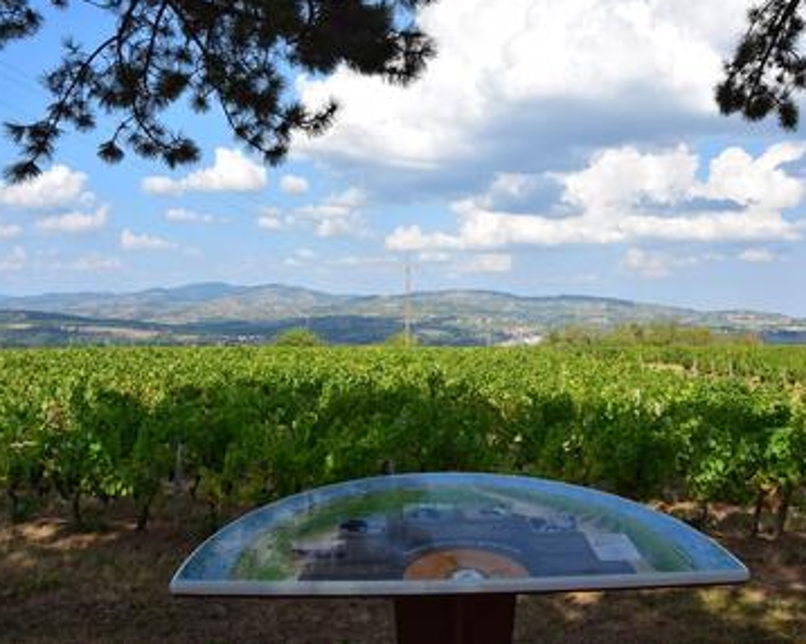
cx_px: 446
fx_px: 739
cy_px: 320
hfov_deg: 57.1
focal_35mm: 31
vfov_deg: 47.1
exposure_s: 1/500
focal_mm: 18
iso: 400
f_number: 11
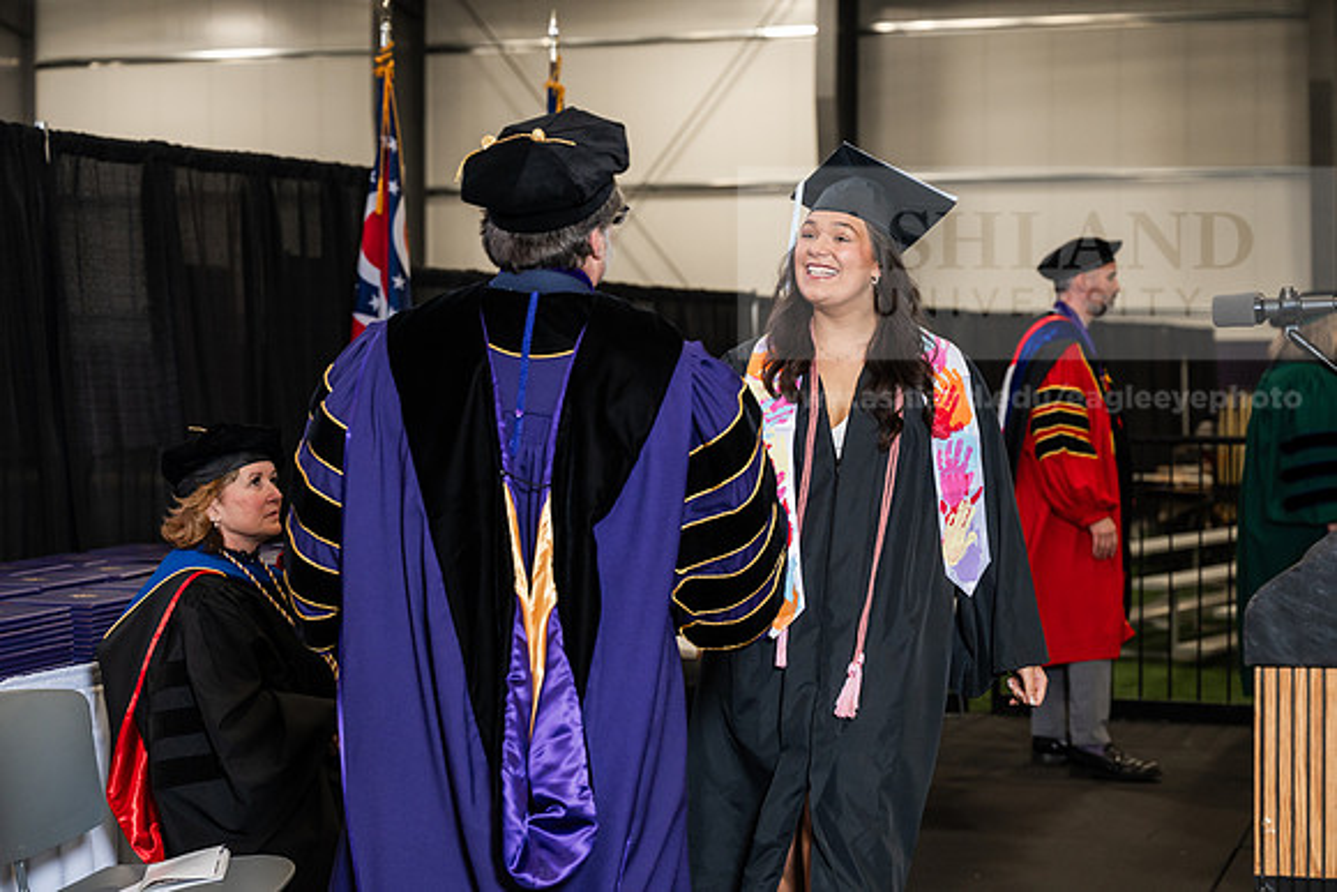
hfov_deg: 28.8
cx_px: 668
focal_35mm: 70
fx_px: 2600
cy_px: 446
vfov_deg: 19.5
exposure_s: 1/200
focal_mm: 70
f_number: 4
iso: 1250
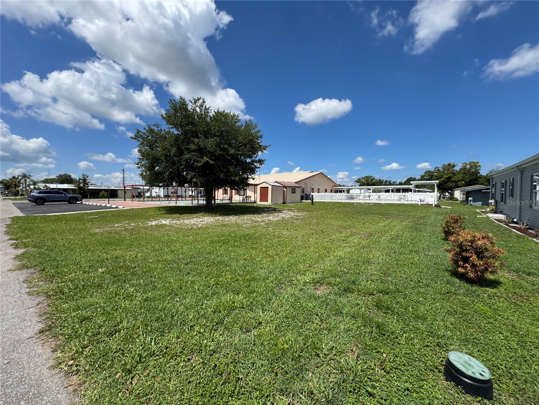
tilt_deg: -2.4
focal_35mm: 14
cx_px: 270
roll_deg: -0.2
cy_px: 202
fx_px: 218
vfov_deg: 85.7
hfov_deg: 102.1
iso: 50
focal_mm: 2.22
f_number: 2.2
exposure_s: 1/2208
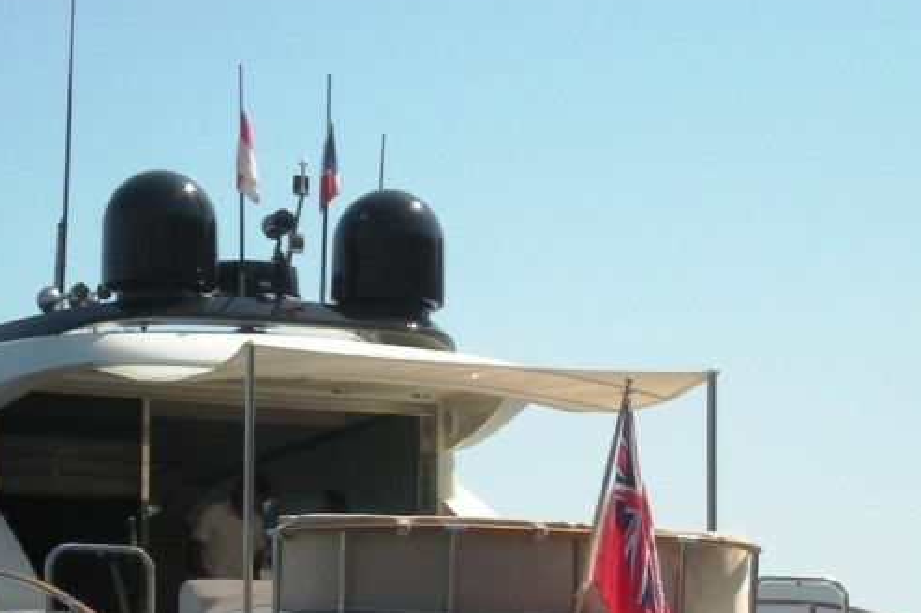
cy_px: 654
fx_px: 4065
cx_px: 405
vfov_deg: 8.6
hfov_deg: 12.9
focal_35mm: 159
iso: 89
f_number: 6.5
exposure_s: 1/347
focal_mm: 12.3
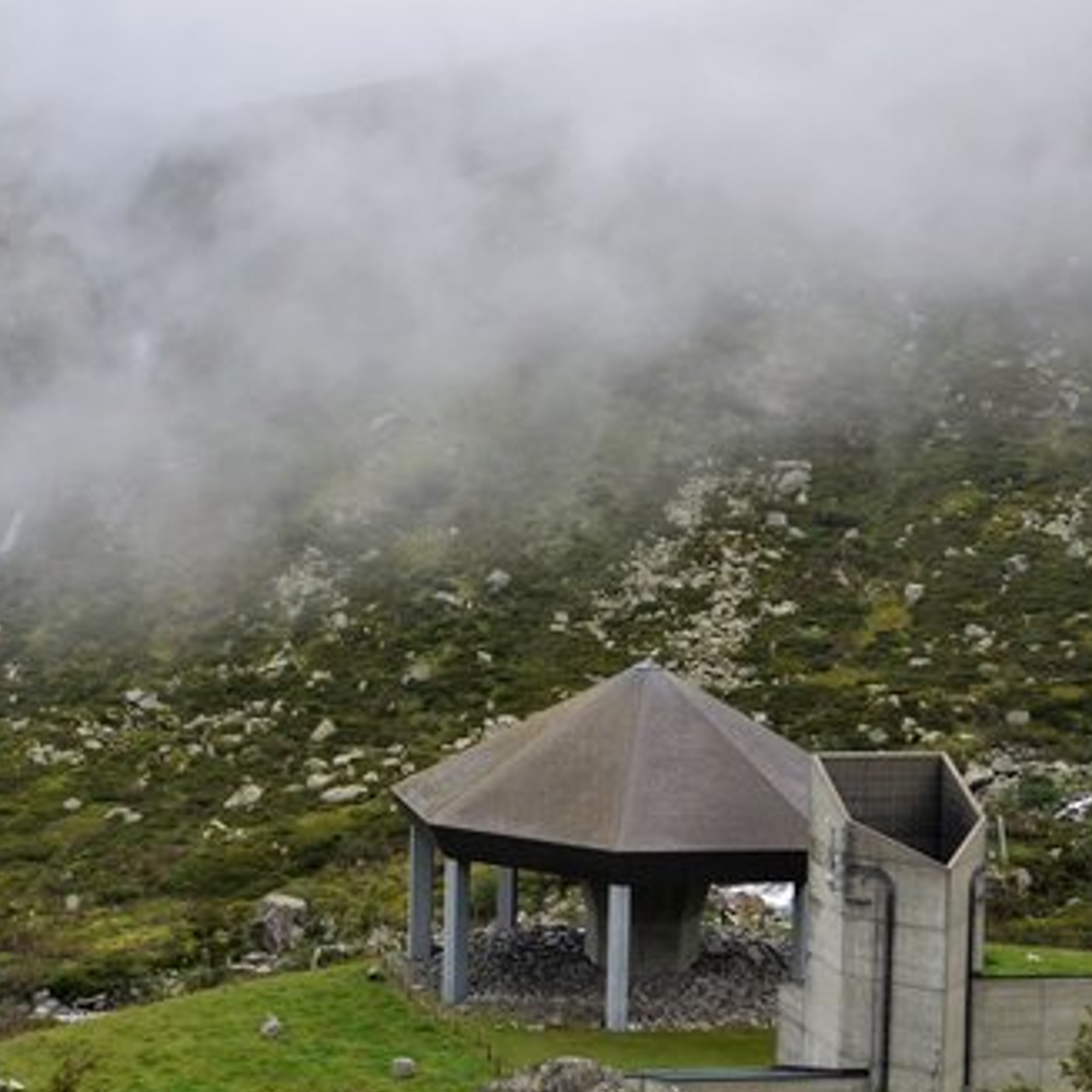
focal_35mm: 56
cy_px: 447
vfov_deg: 30.5
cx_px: 63
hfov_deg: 29.0
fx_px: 1999
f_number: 8
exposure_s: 1/50
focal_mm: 18
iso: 320
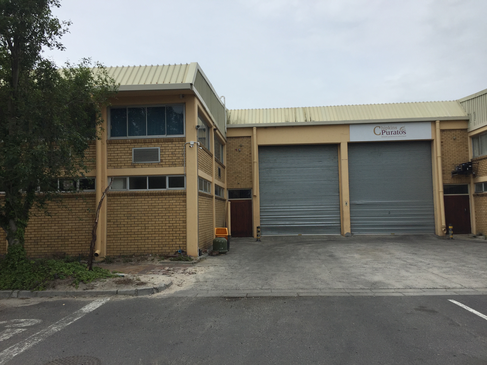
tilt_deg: +4.8
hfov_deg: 61.7
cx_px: 244
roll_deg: -0.5
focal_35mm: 29
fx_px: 408
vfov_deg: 48.2
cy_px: 182
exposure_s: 1/3968
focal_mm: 4.15
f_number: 2.2
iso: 32
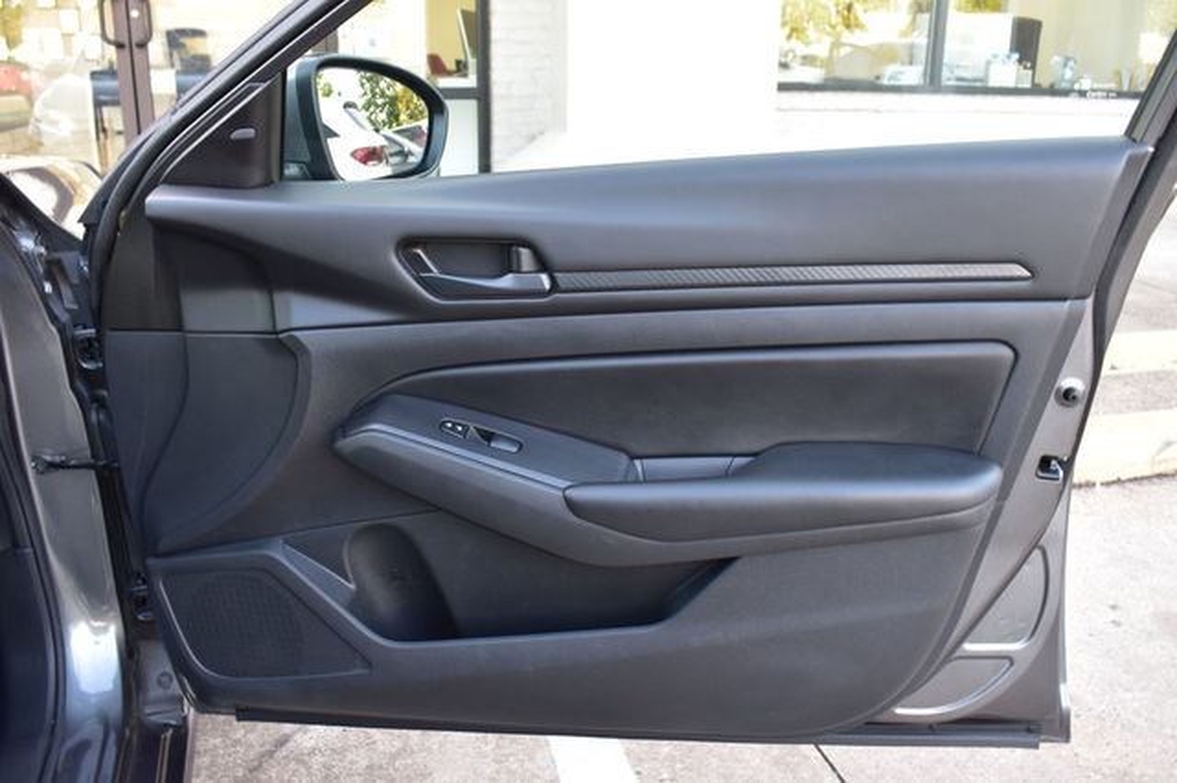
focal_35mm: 32
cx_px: 588
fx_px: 1029
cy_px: 392
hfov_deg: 59.5
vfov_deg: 41.7
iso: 400
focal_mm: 21
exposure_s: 1/25
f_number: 7.1
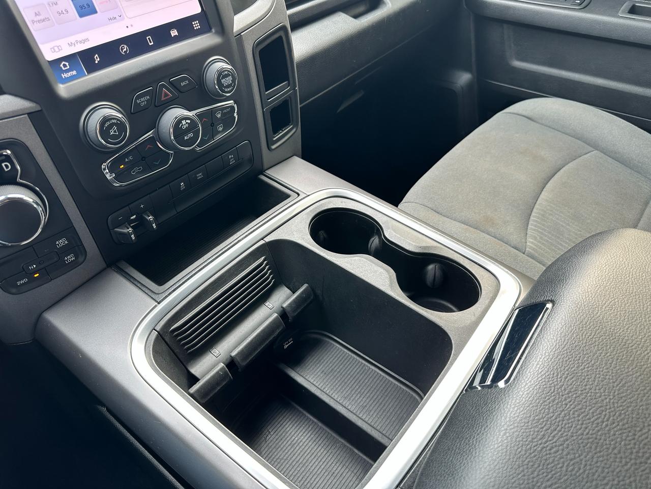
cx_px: 326
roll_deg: +0.3
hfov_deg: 71.6
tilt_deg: -41.4
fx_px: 451
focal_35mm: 24
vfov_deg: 56.8
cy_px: 244
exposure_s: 1/121
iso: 80
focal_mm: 6.86
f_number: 1.78
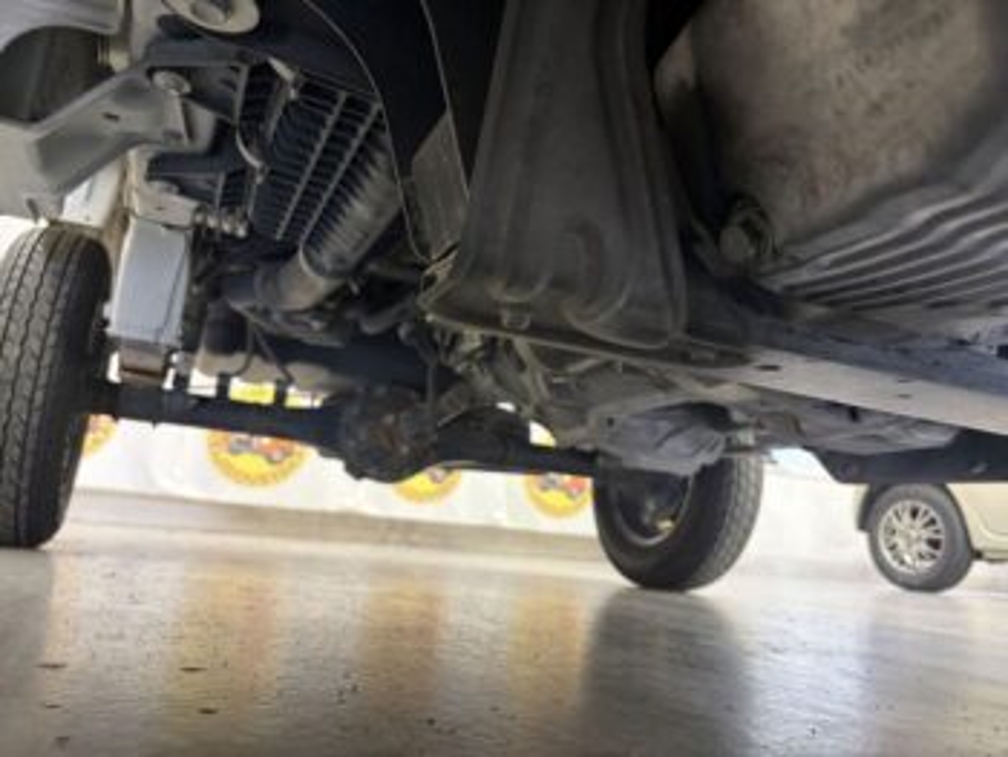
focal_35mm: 26
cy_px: 378
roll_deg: -5.4
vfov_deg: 53.1
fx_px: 758
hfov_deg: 67.3
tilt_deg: +12.6
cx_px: 504
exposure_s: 1/50
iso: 250
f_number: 1.6
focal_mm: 5.96
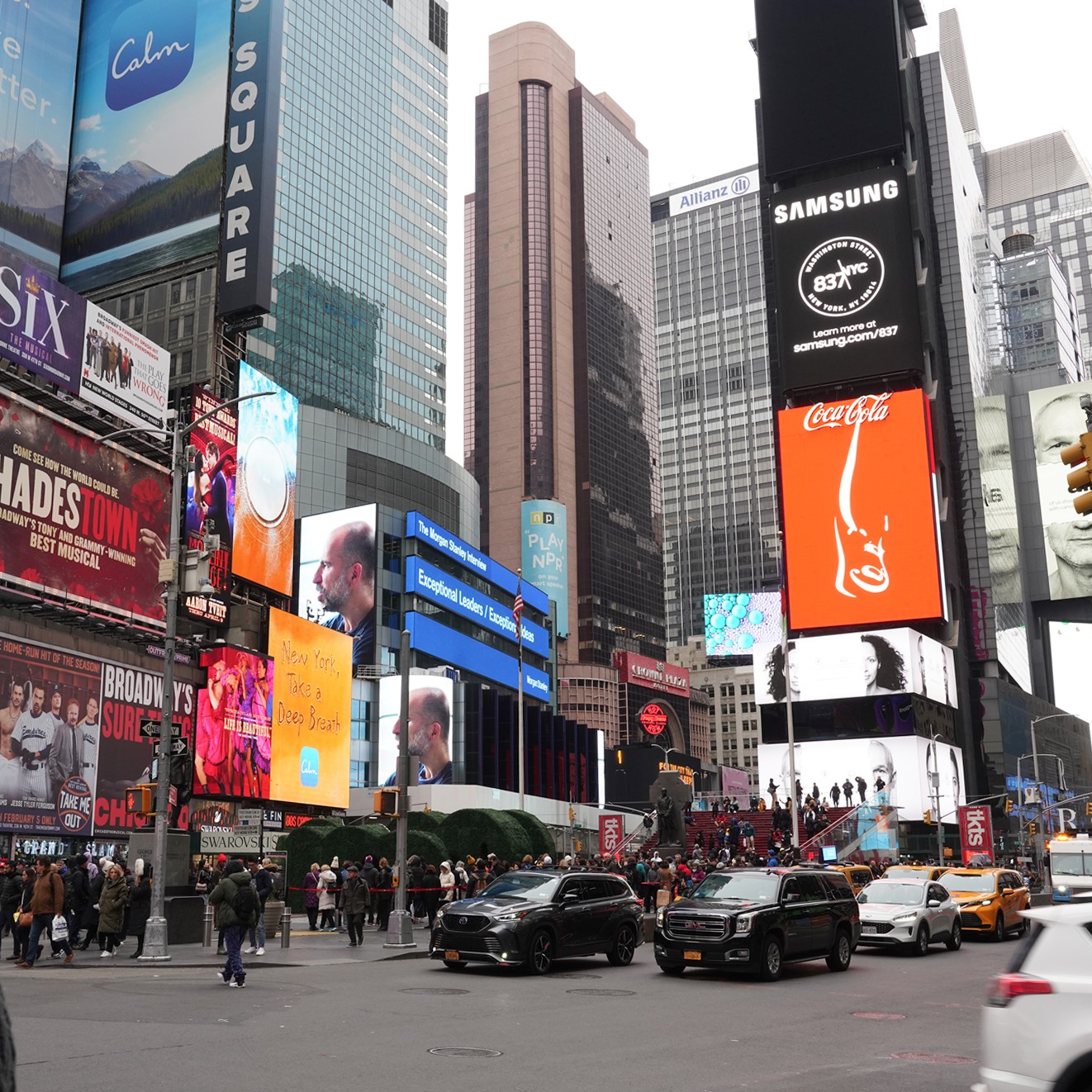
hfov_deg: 46.0
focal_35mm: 36
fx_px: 1285
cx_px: 482
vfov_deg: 46.0
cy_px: 542
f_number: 14
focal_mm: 28
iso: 800
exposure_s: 1/100
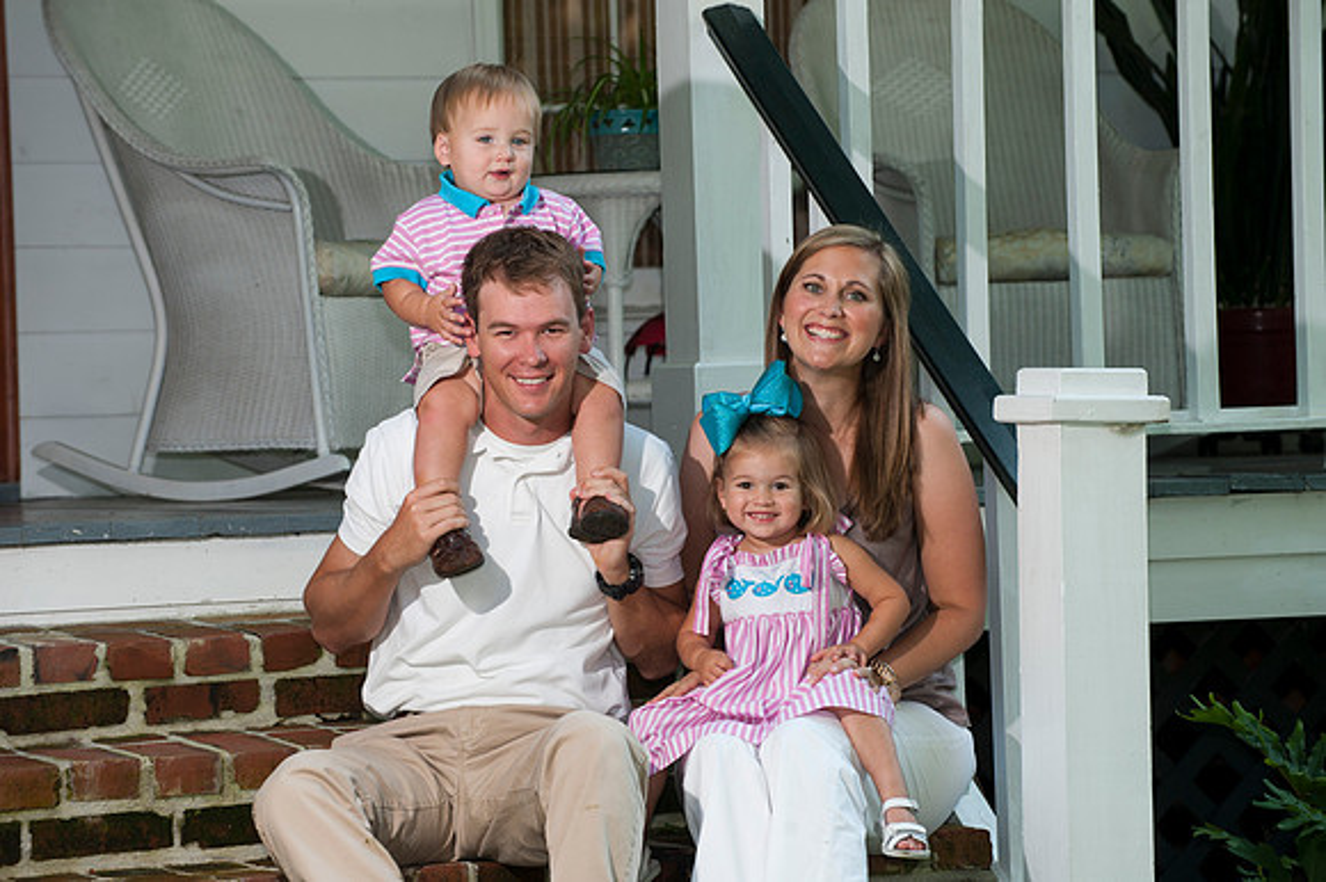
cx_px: 663
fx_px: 5706
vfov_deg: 8.8
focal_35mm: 155
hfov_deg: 13.3
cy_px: 441
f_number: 5
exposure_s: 1/100
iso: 250
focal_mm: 155
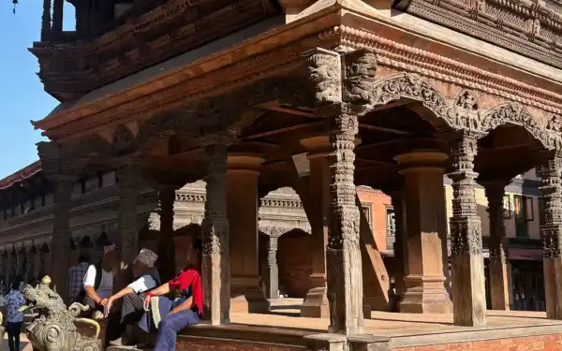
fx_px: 720
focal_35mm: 47
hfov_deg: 42.5
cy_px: 150
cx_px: 235
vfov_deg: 27.4
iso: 50
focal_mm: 5.96
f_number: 1.6
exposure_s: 1/1393
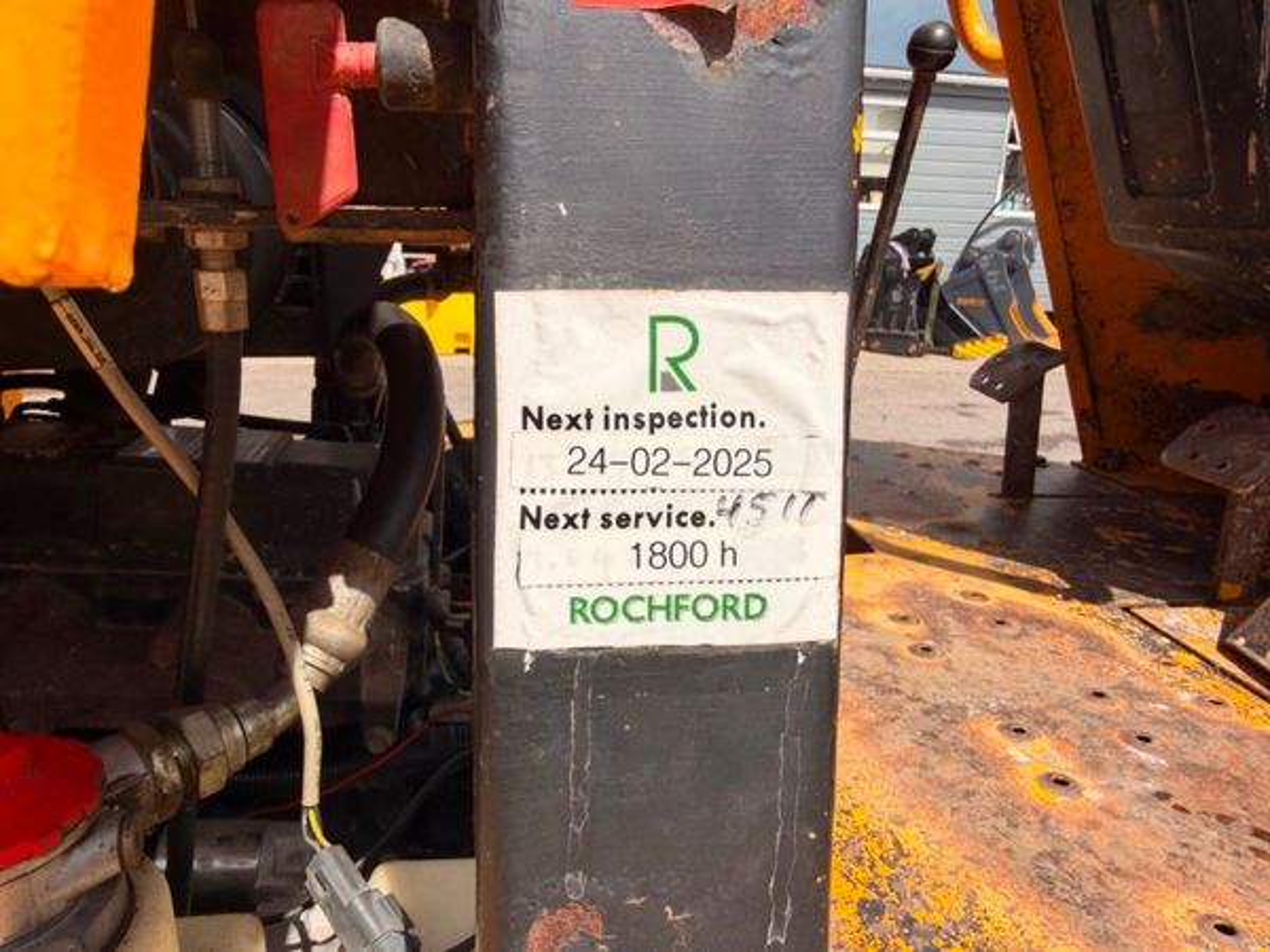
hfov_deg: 71.6
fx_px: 881
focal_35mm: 24
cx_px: 635
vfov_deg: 56.8
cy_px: 476
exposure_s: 1/1245
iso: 16
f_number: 2.2
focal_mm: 2.22
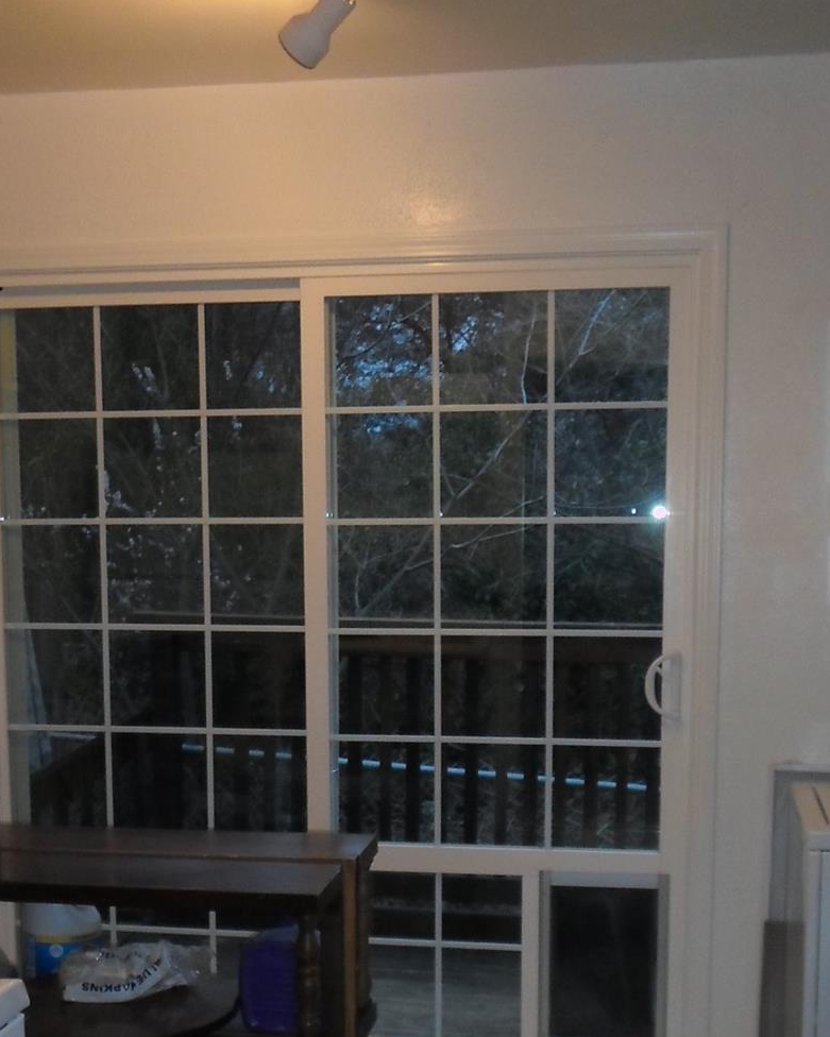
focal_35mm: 50
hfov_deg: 30.2
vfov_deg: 36.6
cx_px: 374
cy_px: 754
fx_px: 1535
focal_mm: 4.5
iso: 400
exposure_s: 1/30
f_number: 2.5
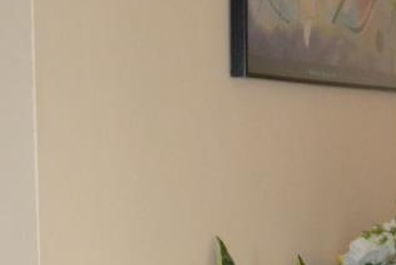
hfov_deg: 13.7
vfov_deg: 10.6
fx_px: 1409
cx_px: 789
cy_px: 255
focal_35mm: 128
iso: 2800
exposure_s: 1/60
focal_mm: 18
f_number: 3.5
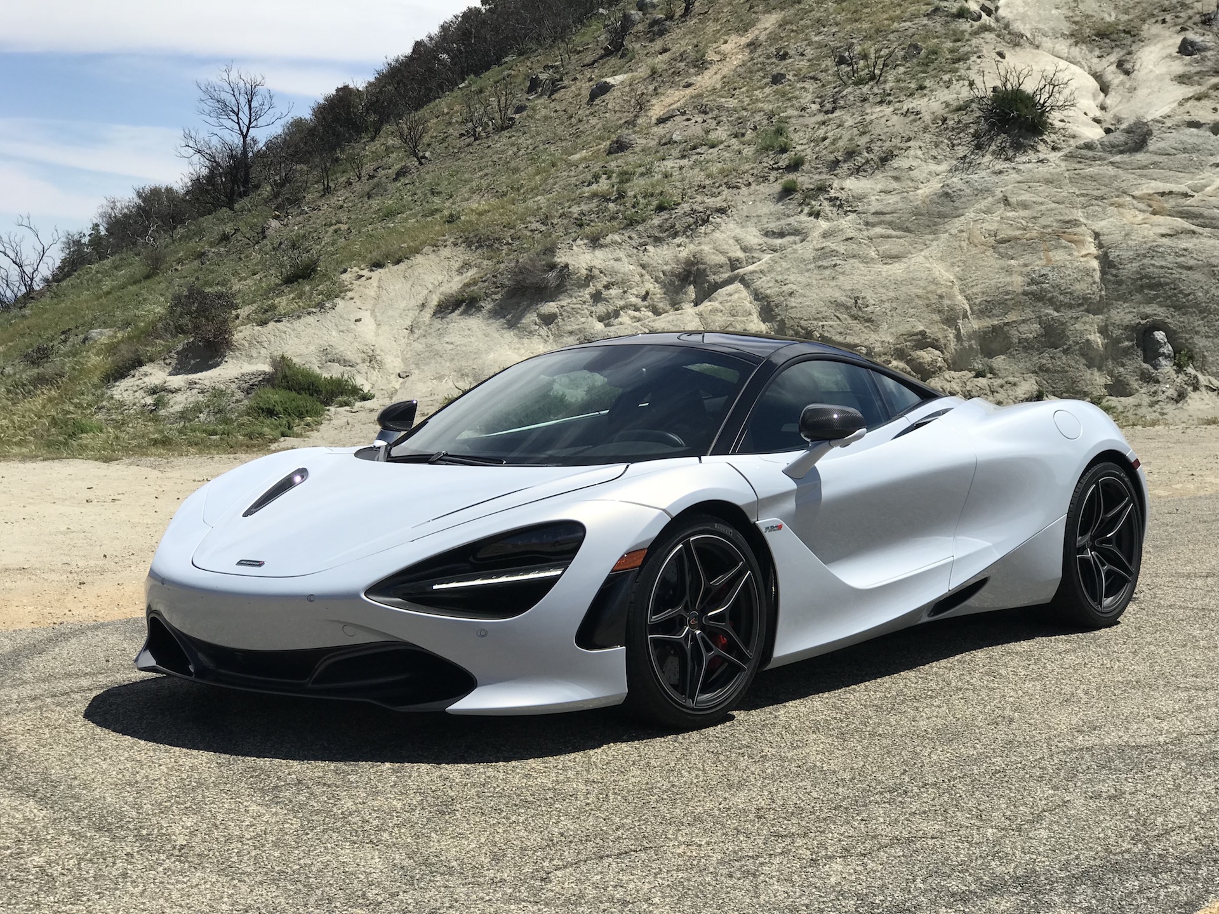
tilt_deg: -5.0
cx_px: 610
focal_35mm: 57
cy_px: 457
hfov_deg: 33.8
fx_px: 2007
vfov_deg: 25.7
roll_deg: -2.1
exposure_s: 1/1473
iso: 20
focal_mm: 6.6
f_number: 2.8
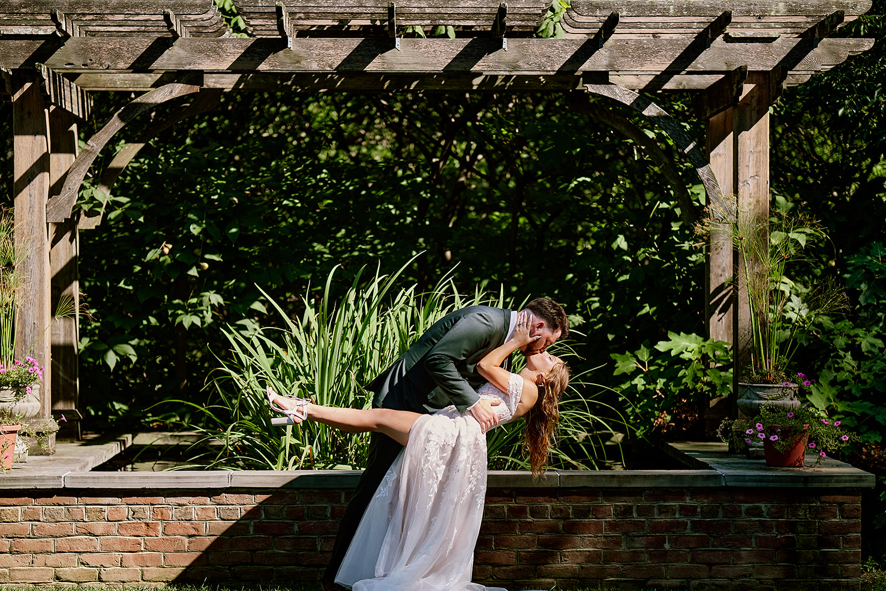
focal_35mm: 91
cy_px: 320
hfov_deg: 22.4
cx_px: 416
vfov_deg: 15.0
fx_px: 2240
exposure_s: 1/2200
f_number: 1.2
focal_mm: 56
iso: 400
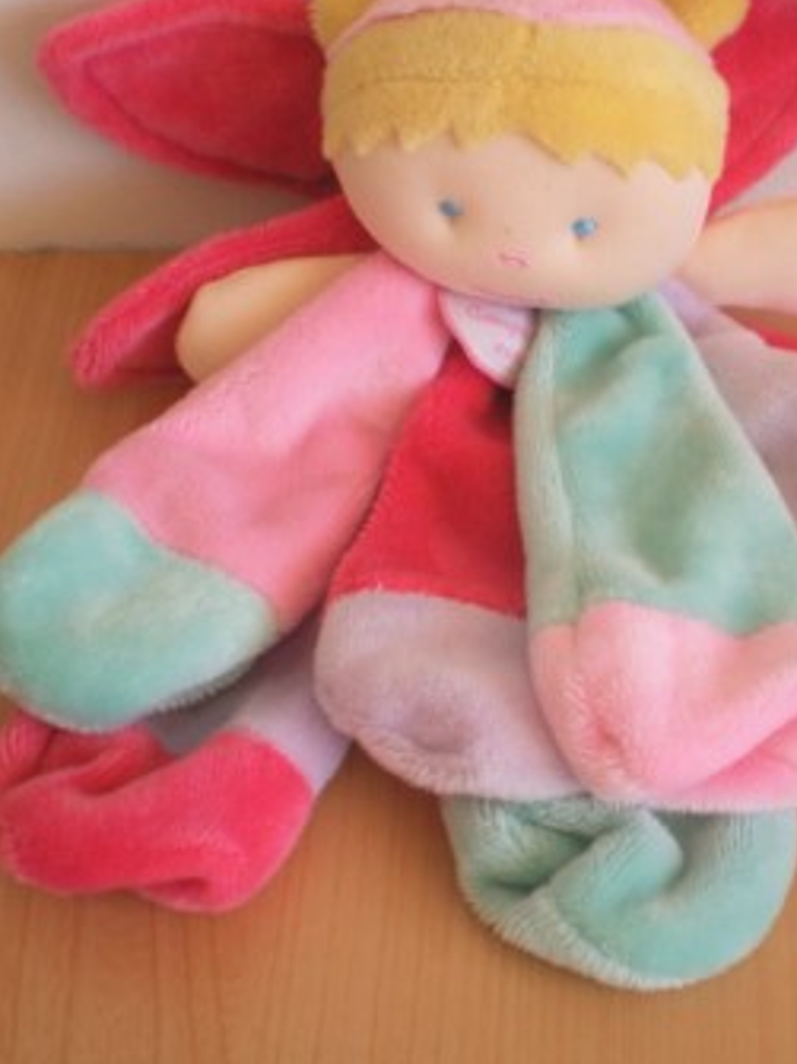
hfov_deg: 24.6
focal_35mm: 59
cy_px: 534
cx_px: 565
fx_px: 1812
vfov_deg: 32.7
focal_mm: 6.3
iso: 91
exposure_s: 1/59.2
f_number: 3.1
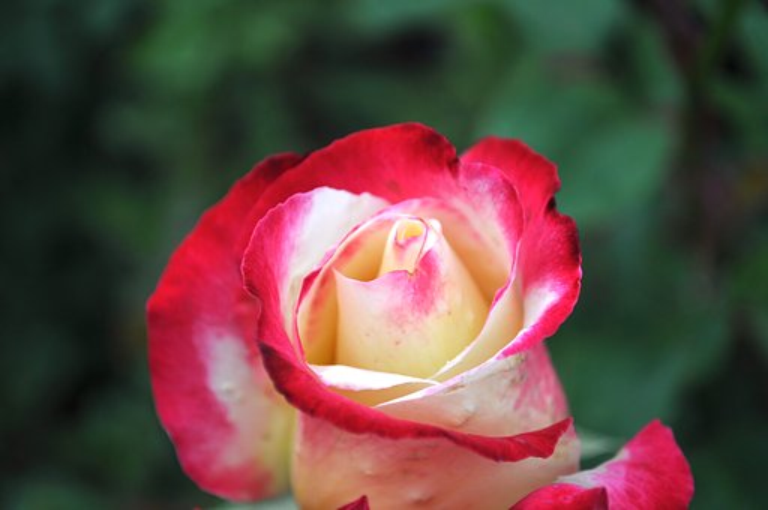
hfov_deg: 27.0
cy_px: 255
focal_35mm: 75
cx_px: 384
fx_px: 1598
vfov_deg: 18.1
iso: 200
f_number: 5.6
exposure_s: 1/160
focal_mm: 50
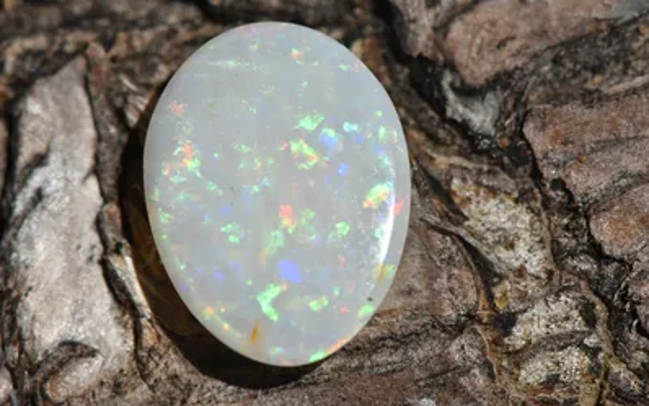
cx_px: 324
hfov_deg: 13.0
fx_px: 2858
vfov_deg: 8.1
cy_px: 192
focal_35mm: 162
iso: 200
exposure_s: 1/500
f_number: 11
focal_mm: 105
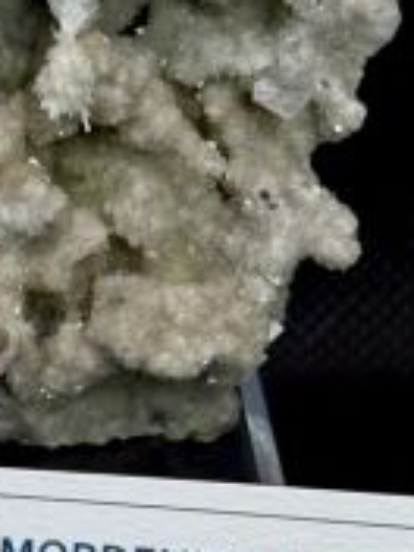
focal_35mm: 266
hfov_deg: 5.6
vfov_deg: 7.4
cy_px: 41
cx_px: -143
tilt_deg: -19.8
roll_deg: -1.9
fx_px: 4242
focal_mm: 5.96
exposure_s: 1/2012
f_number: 1.6
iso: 64
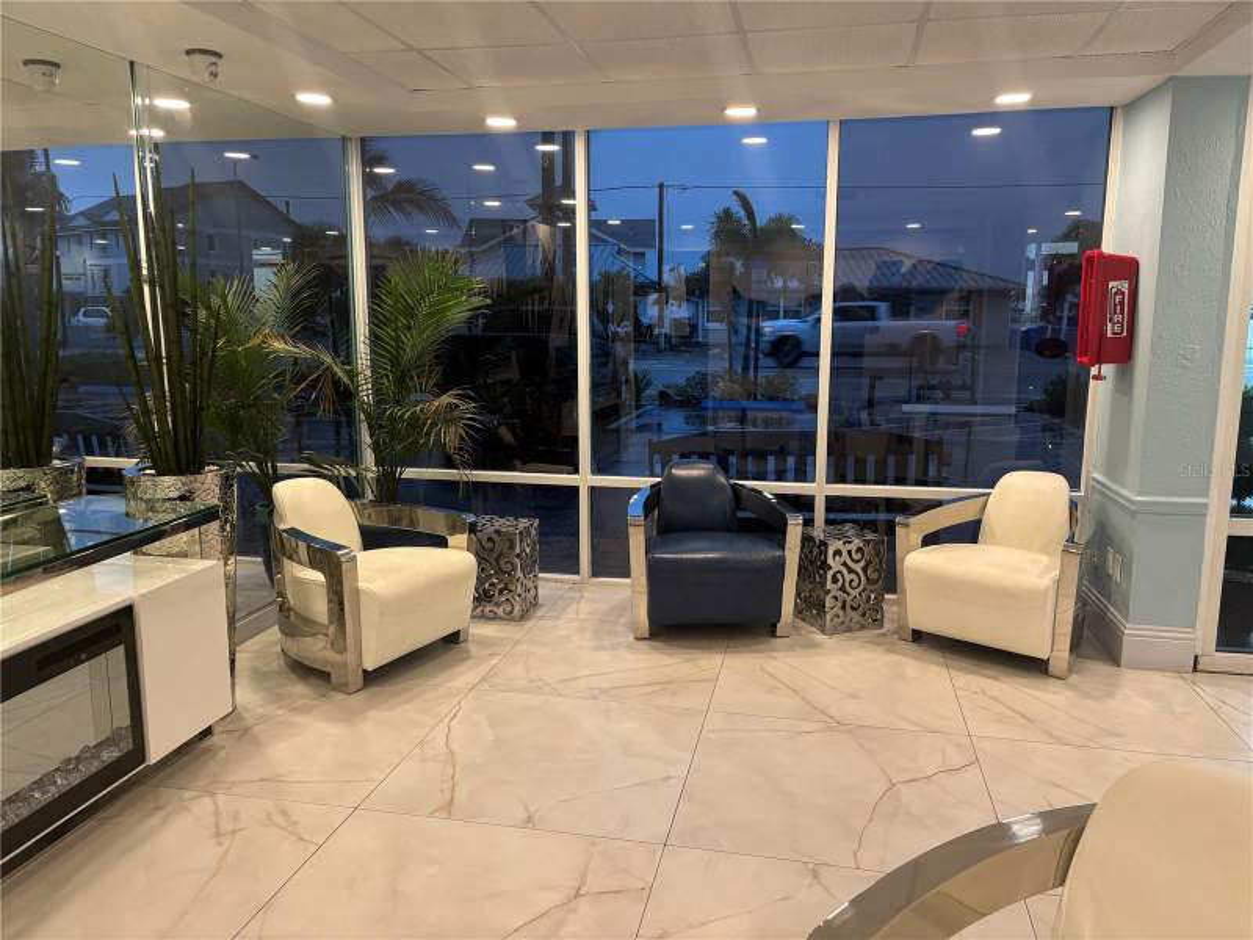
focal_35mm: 26
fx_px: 941
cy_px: 470
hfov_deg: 67.3
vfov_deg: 53.1
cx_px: 626
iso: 160
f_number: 1.6
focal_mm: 5.96
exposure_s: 1/60
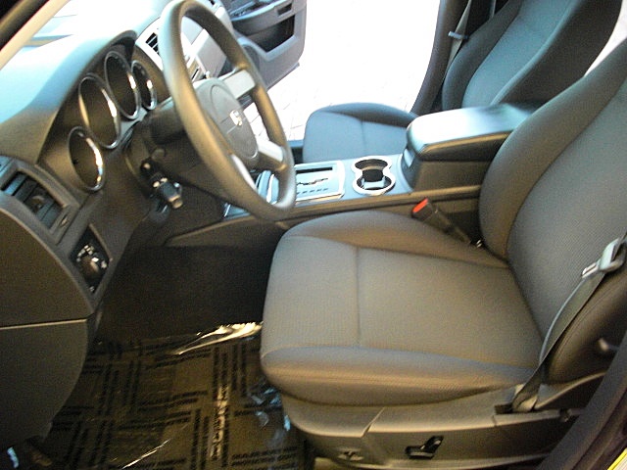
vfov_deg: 39.7
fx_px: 652
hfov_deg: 51.4
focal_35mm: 36
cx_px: 314
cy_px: 235
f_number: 2.8
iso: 400
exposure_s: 1/80
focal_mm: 6.3
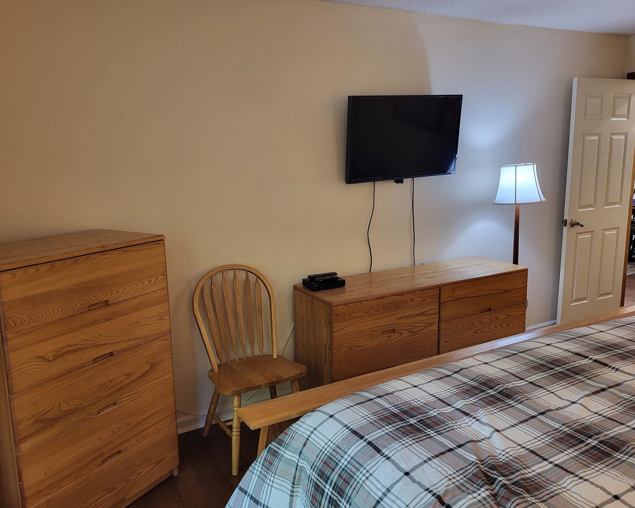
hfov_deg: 62.2
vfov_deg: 51.5
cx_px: 310
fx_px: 526
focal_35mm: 28
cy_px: 259
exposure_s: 1/40
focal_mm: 5.4
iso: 200
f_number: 1.8
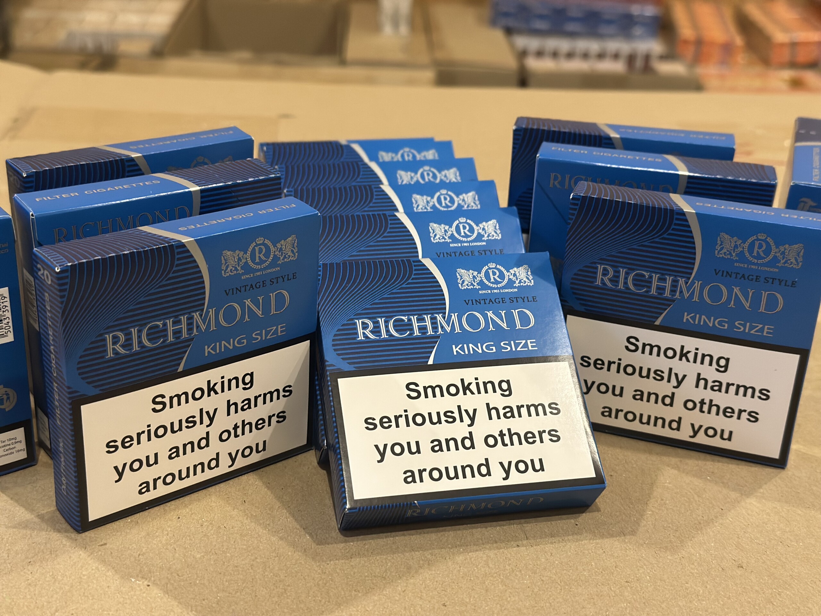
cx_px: 410
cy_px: 308
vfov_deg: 30.3
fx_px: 1138
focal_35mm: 48
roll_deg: -2.9
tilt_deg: -25.1
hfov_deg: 39.7
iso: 400
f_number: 1.78
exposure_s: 1/60
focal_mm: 6.86
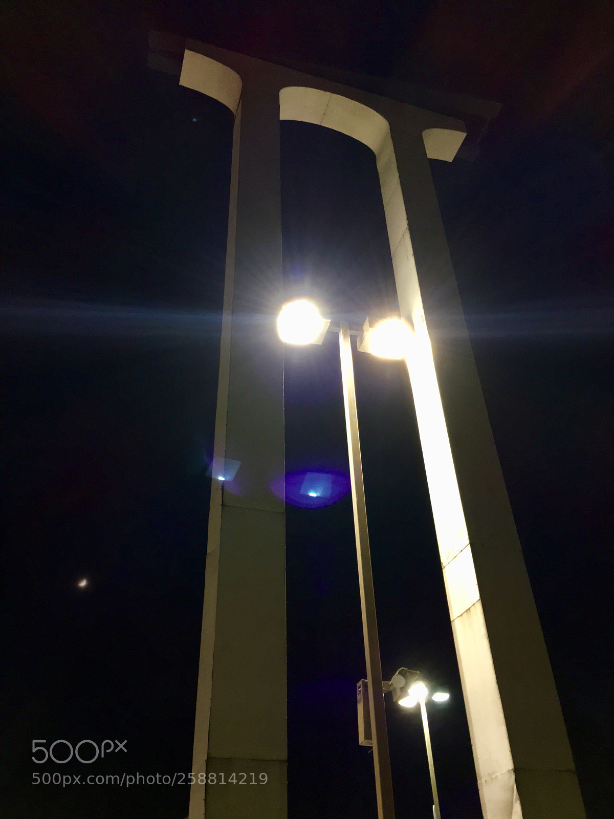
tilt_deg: +39.0
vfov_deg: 61.7
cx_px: 307
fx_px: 686
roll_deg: +2.9
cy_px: 410
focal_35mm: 29
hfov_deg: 48.2
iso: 125
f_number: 2.2
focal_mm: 4.15
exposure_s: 1/20
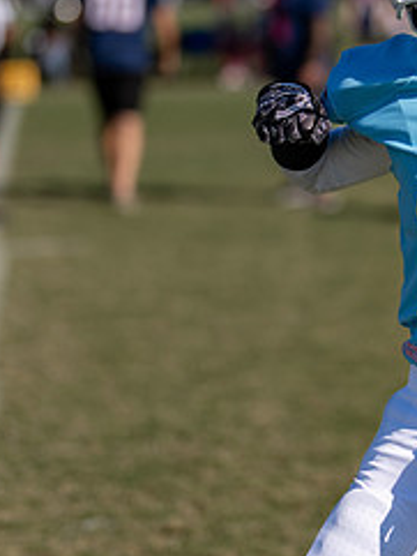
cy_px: 218
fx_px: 2375
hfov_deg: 10.0
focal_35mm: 148
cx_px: 355
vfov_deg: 13.3
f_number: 1.2
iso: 100
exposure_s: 1/20000
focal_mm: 50
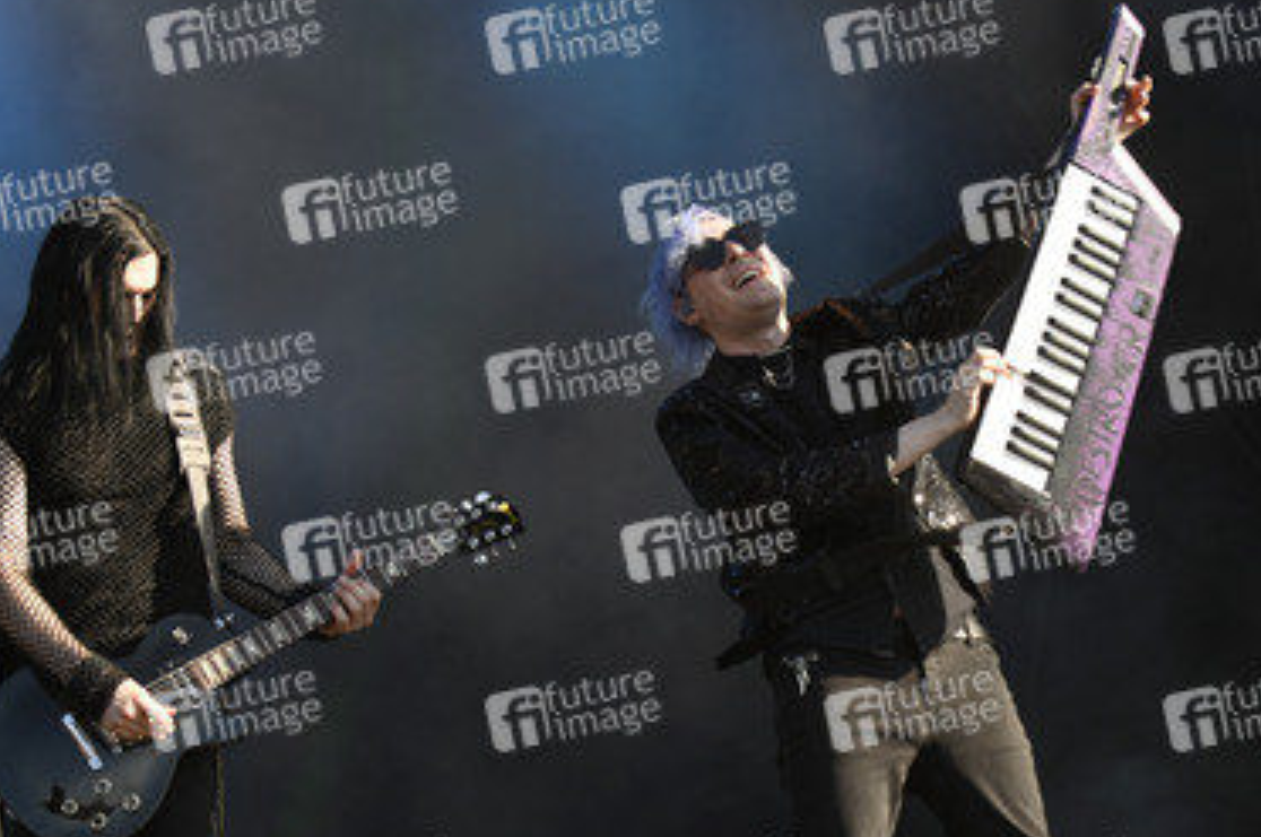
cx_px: 619
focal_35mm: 91
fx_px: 3183
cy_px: 457
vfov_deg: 15.0
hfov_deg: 22.4
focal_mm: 75
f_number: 5.6
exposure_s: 1/500
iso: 200
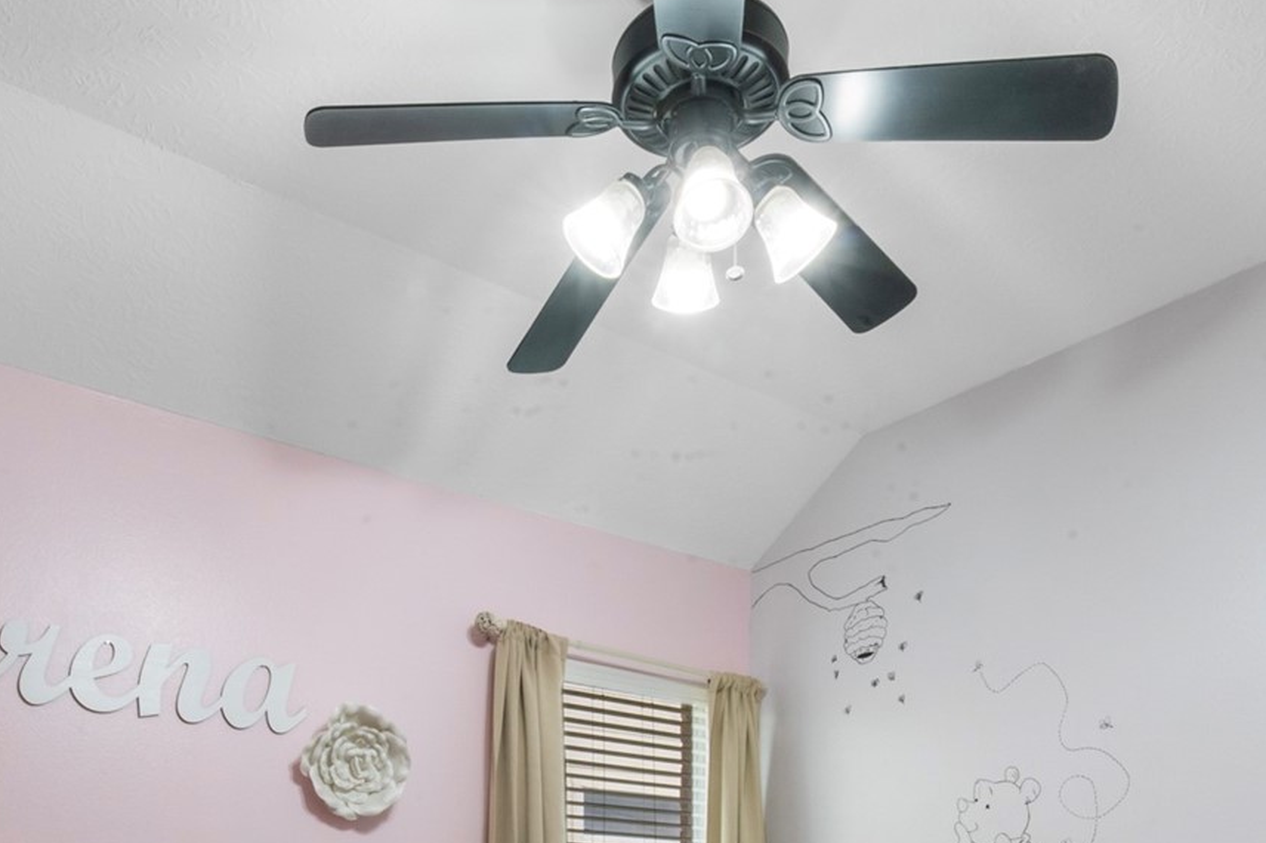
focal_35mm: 33
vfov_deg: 34.0
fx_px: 1160
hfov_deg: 57.1
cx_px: 569
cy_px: 954
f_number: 9
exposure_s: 4
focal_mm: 13
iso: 250
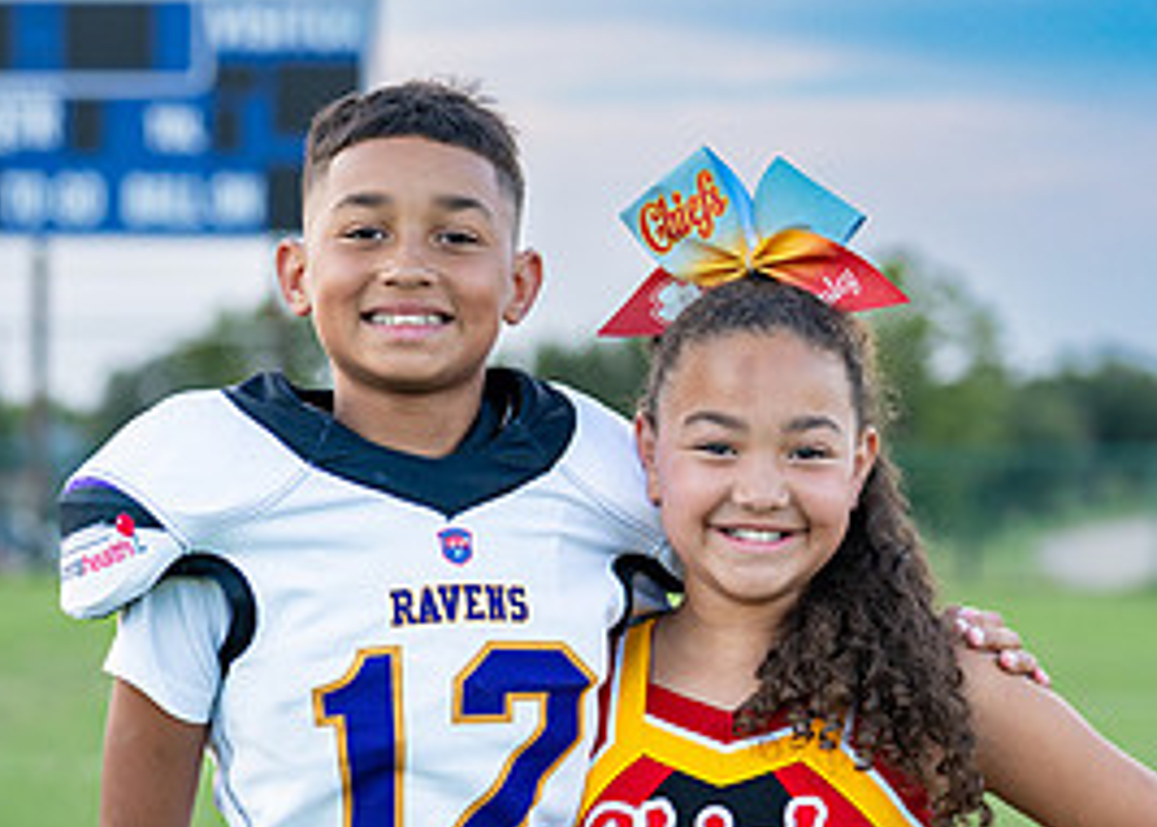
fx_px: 4142
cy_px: 740
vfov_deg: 11.3
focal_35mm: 126
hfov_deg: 15.9
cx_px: 552
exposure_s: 1/400
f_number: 2
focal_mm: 50
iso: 160
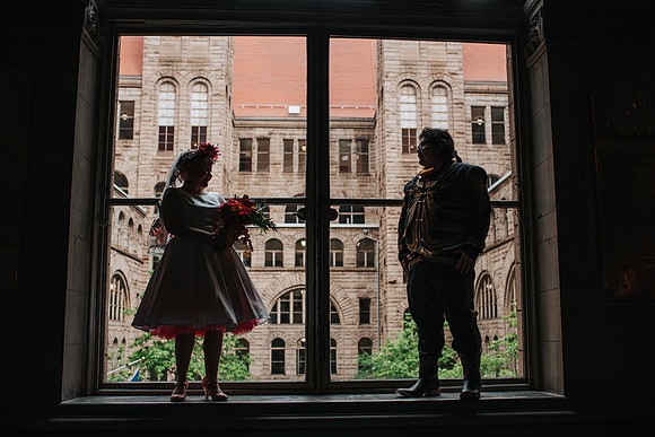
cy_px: 237
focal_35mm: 38
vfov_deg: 35.0
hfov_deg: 50.5
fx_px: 693
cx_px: 356
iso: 200
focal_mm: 35
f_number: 3.5
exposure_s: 1/200
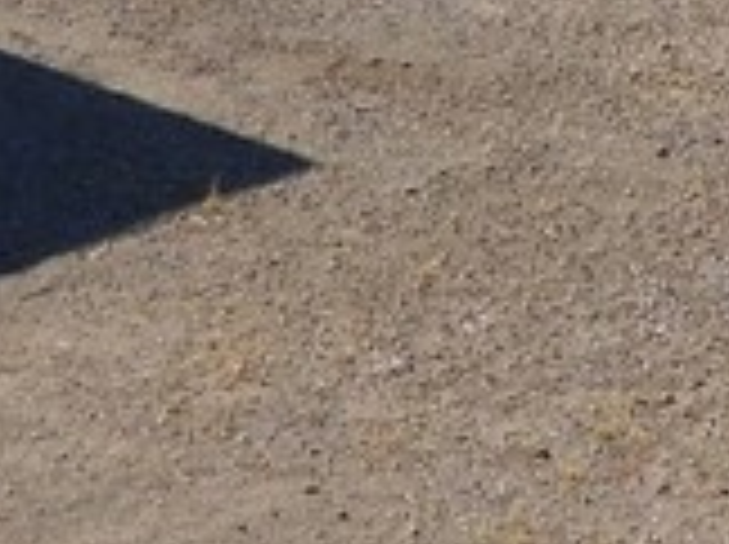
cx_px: 562
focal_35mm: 152
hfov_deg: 13.0
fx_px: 3196
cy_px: -796
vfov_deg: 8.8
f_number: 6
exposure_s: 1/640
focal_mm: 4.1
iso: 125
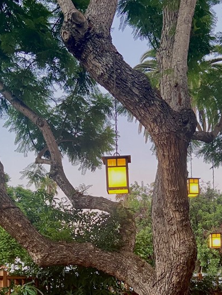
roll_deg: +1.2
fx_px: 419
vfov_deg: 36.6
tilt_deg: +5.1
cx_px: 116
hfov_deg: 29.7
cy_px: 261
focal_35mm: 49
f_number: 1.8
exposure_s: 1/60
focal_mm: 4.25
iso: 400
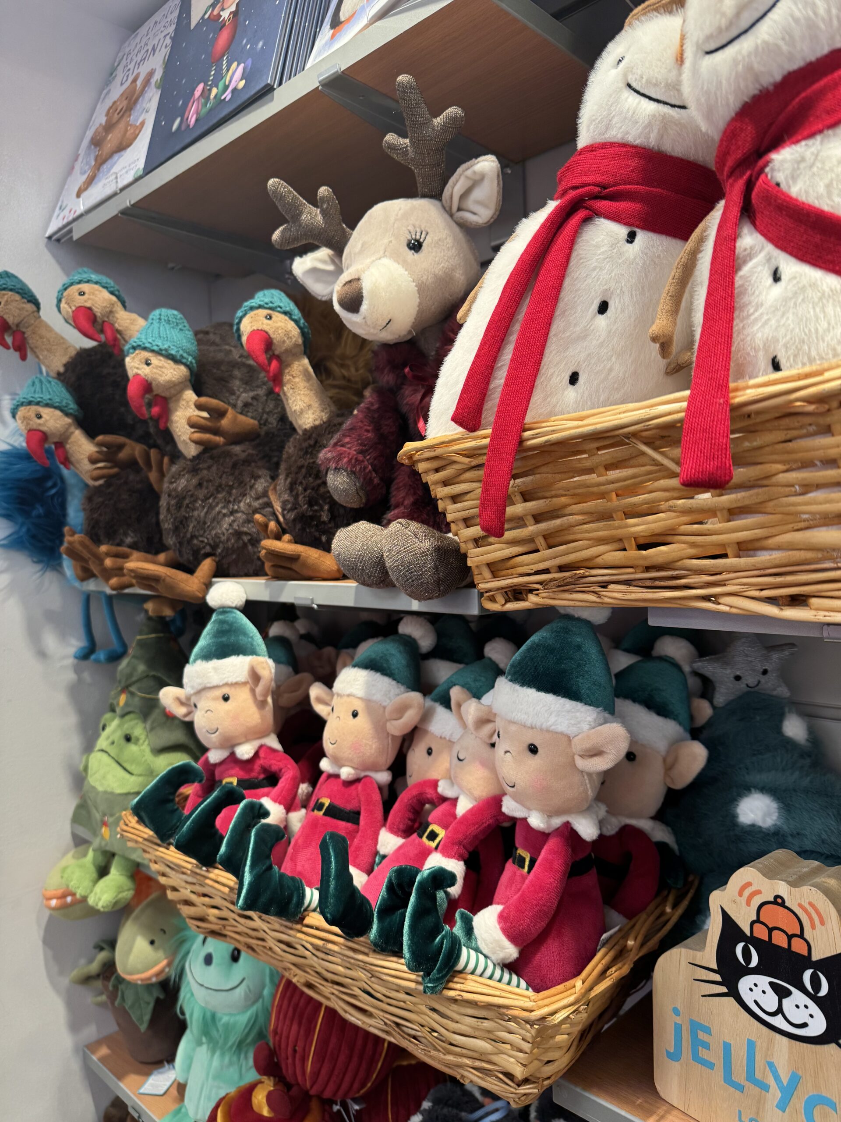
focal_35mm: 24
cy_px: 561
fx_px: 777
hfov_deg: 56.8
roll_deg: +1.5
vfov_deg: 71.6
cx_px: 420
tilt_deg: -3.1
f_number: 1.78
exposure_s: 1/100
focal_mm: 6.76
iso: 200
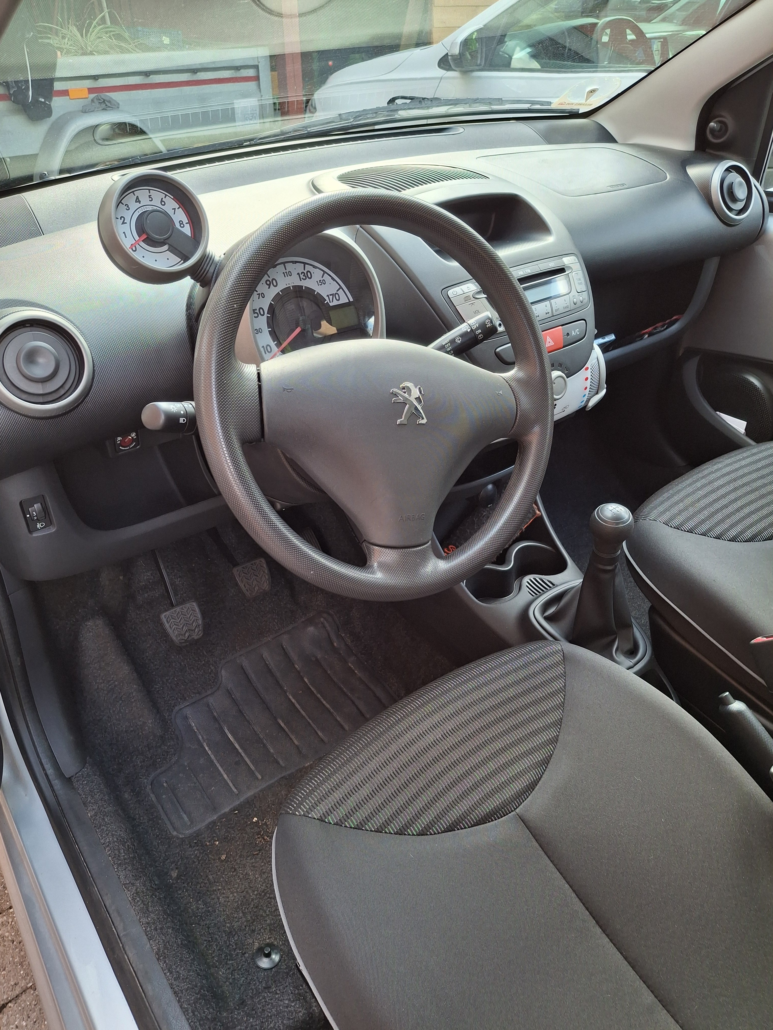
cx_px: 386
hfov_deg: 54.9
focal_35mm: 25
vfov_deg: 69.4
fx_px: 744
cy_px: 515
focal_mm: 4.69
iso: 64
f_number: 1.8
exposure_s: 1/100
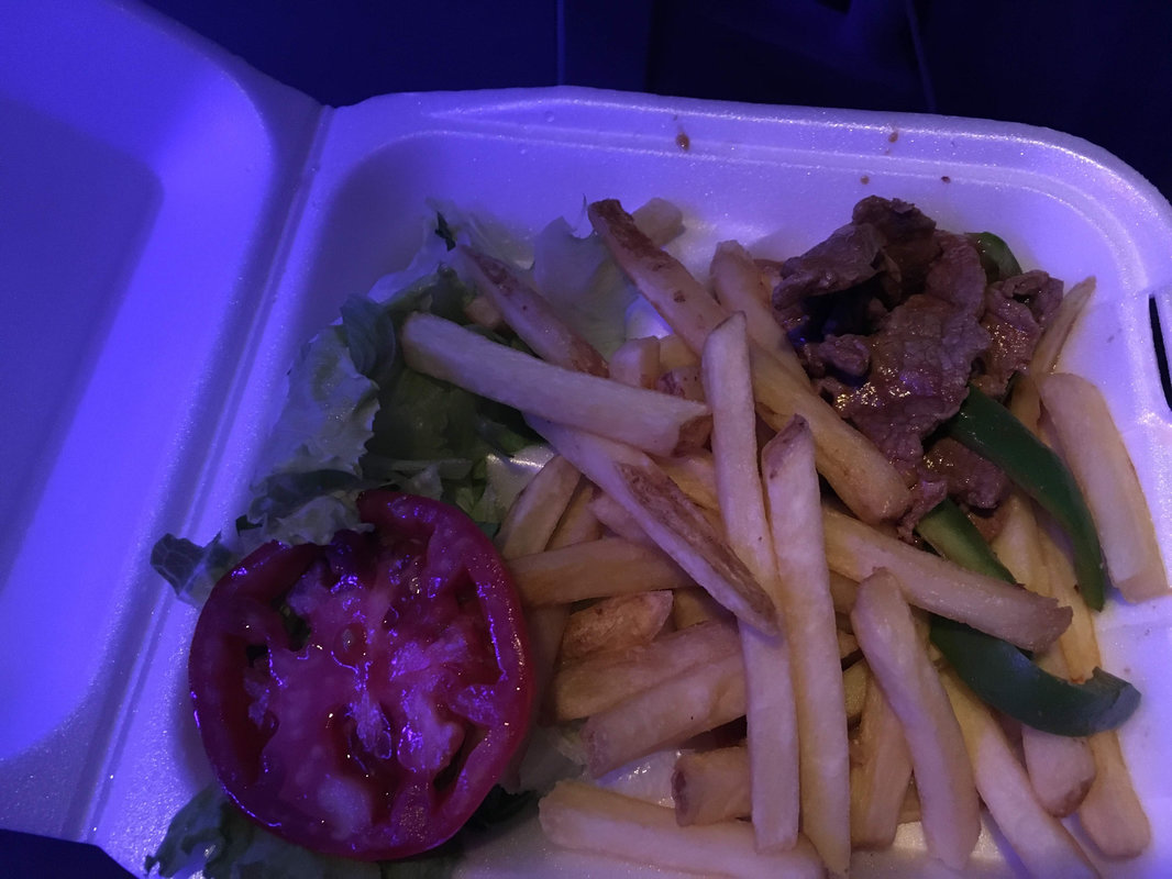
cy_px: 440
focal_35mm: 29
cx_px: 586
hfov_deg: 61.6
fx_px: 982
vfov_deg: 48.2
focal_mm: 4.15
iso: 500
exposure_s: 1/15
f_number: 2.2
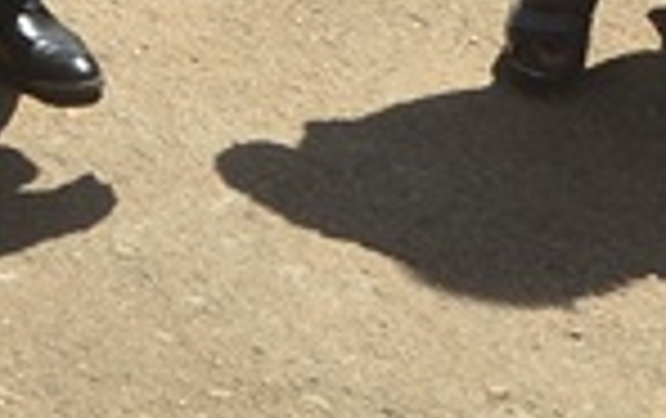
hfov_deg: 11.0
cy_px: -863
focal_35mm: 185
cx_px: -274
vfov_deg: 6.5
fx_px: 3363
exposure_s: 1/250
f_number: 10
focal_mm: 18
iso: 200
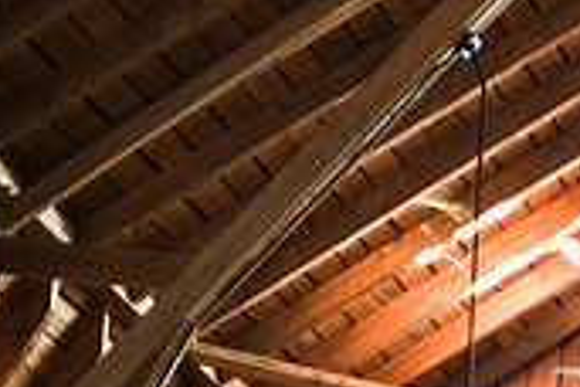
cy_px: 485
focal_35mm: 170
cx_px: 889
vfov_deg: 8.0
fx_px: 2739
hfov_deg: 11.5
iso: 640
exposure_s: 1/100
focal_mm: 50
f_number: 1.4
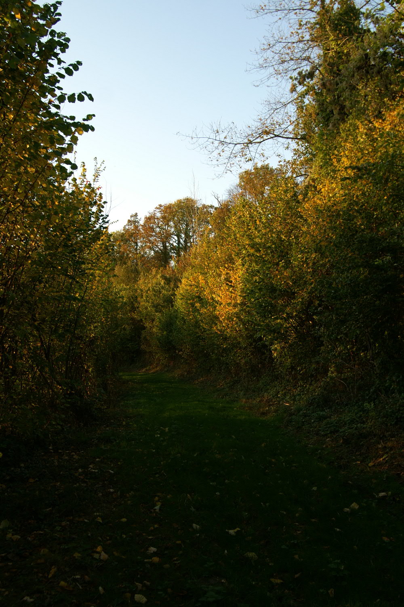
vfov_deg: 57.3
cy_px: 304
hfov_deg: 39.9
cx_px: 202
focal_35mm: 33
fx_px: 556
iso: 100
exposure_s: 1/100
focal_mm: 22
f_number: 5.6
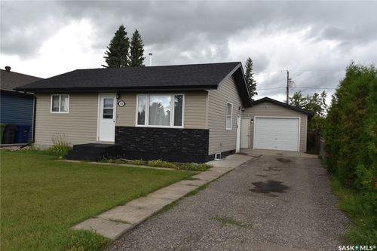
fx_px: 304
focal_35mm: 29
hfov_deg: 63.7
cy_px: 126
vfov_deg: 44.9
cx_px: 188
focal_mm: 29
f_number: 6.3
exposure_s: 1/160
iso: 100
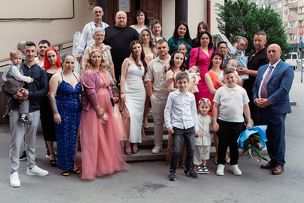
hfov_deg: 47.8
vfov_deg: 32.9
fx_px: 343
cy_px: 88
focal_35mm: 41
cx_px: 145
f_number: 6.3
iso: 400
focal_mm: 35
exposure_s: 1/320
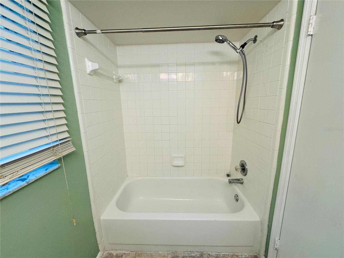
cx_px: 172
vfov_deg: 85.7
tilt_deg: -11.9
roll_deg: +0.6
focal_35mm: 14
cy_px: 129
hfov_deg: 102.1
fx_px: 139
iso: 200
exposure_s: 1/120
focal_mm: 2.22
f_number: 2.2
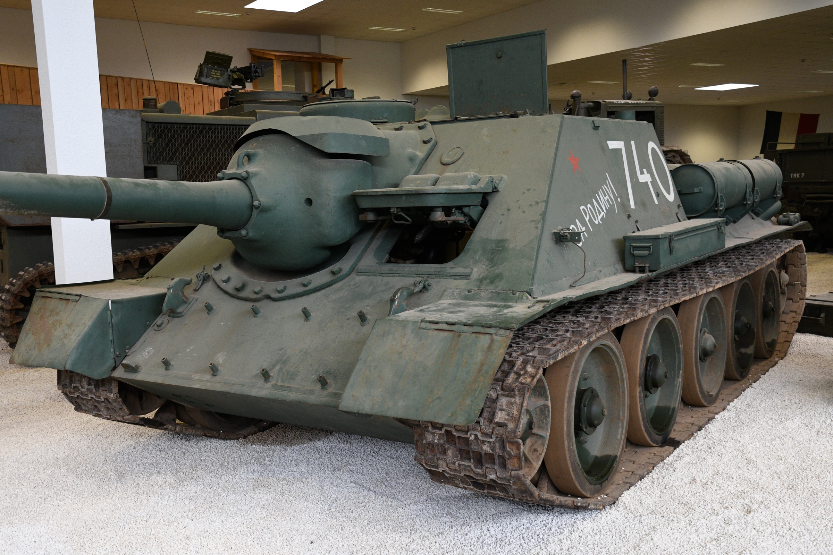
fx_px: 856
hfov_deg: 51.9
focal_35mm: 37
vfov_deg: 35.9
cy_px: 278
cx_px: 416
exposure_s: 1/125
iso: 800
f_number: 4.5
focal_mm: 25
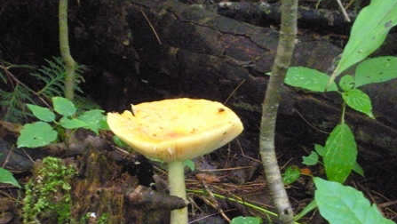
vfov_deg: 15.7
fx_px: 800
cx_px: 188
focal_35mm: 76
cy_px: 198
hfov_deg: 27.9
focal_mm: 9.1
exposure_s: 1/46
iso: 1600
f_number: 4.4
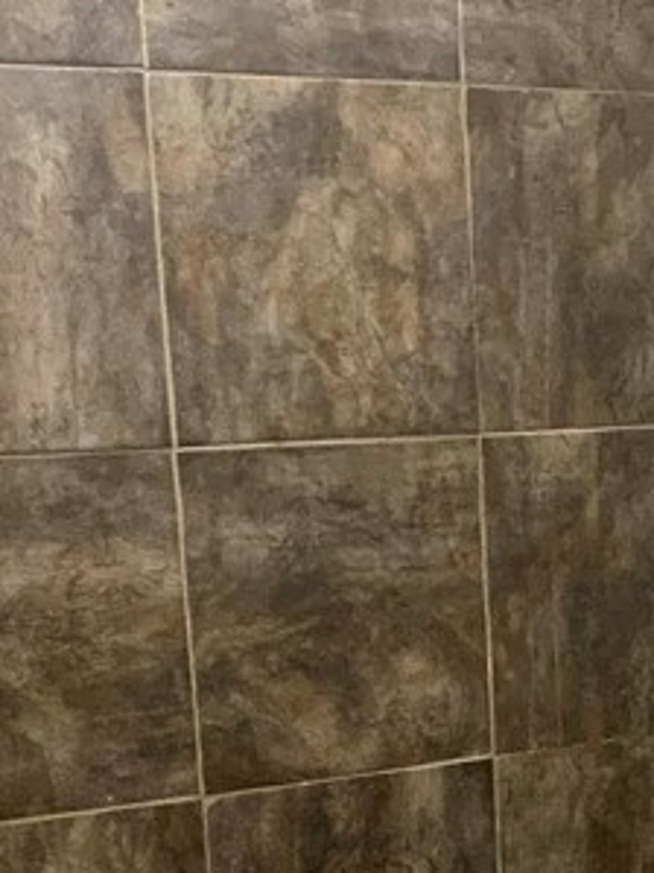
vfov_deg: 21.2
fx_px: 2244
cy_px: 891
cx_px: 654
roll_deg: +1.4
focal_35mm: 89
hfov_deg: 16.3
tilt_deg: -15.2
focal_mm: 4.25
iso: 320
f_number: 1.8
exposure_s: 1/40
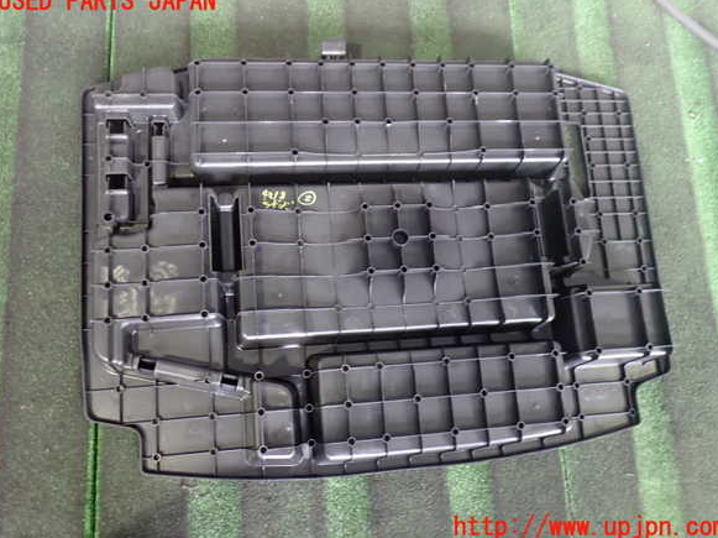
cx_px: 362
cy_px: 265
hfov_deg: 58.4
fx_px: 643
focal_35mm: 31
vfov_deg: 45.4
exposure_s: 1/25
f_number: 2.3
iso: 800
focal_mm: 5.4
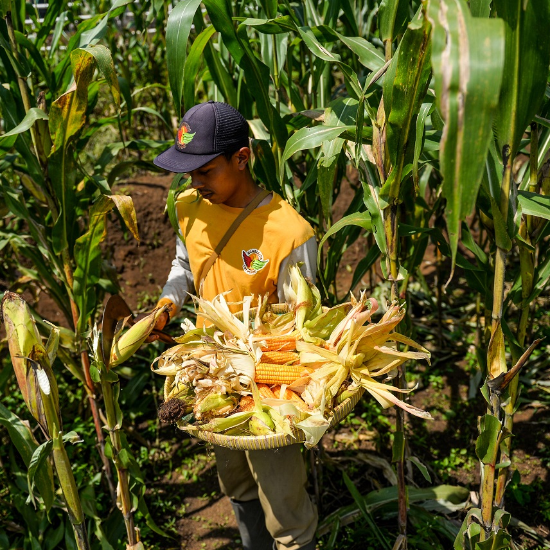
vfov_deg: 52.5
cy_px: 278
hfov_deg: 52.4
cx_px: 243
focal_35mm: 31
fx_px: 557
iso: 100
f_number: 2.8
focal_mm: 24
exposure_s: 1/4000
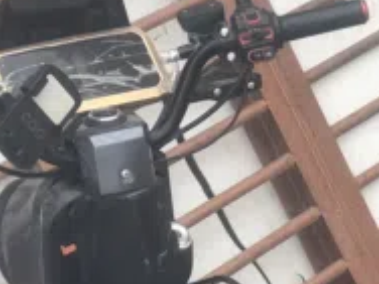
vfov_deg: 7.5
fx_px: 2124
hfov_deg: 9.9
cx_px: 560
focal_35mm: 194
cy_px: 435
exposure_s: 1/98
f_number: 2.8
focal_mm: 6.6
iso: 20
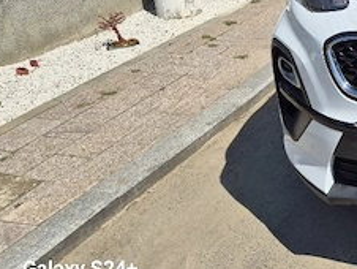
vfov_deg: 23.1
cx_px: 452
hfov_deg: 27.1
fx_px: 630
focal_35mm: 61
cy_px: -2
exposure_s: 1/3333
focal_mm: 5.4
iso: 25
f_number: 1.8
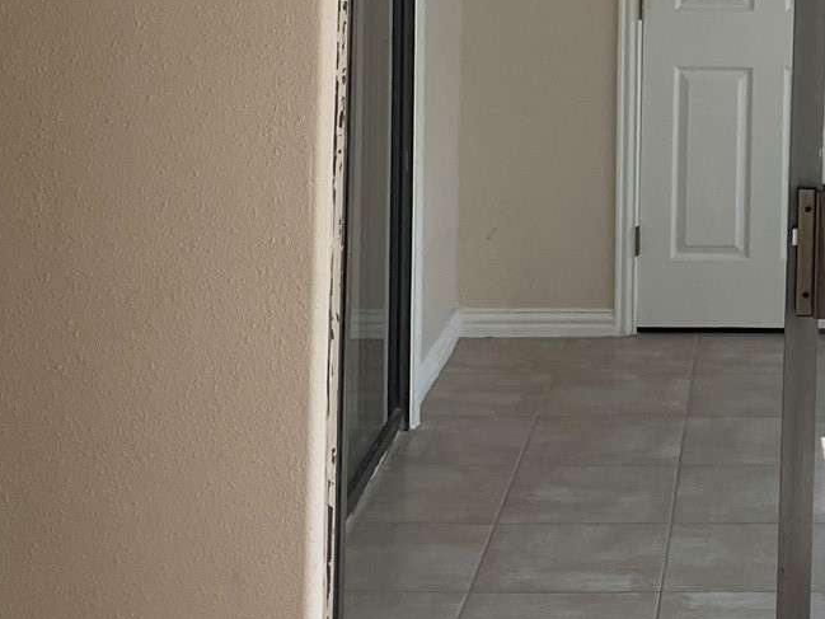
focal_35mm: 82
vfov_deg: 17.0
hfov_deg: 22.8
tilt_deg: -2.3
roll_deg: -0.8
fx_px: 1955
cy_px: -169
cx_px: 845
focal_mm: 4.2
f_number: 1.6
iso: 100
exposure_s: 1/120
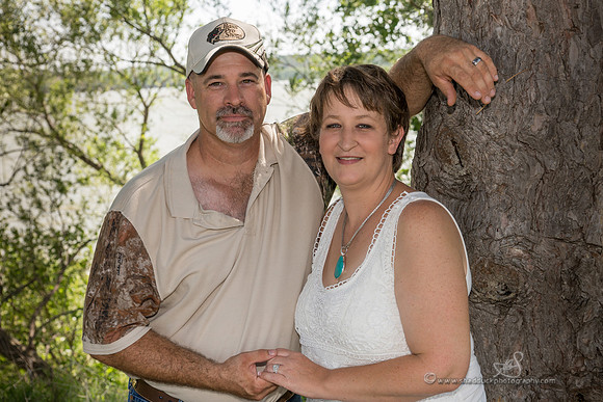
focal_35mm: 50
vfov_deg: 27.0
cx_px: 302
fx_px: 838
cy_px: 201
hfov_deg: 39.6
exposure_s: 1/160
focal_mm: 50
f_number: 5
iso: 100
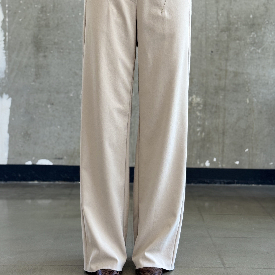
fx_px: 557
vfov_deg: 27.6
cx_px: 126
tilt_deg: -5.3
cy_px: 104
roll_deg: -0.4
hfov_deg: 27.7
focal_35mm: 62
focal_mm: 6.76
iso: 100
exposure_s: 1/100
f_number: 1.78
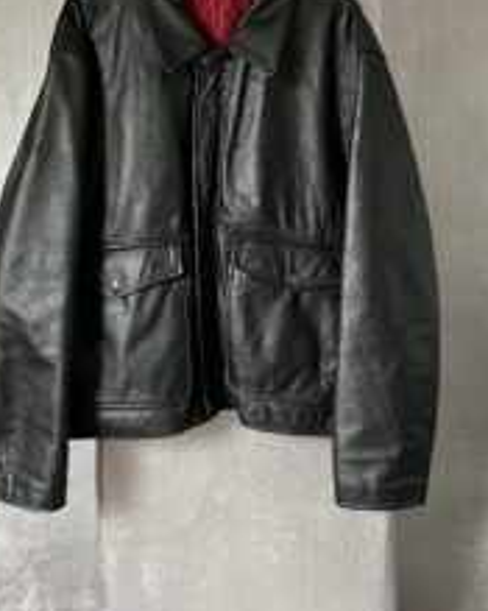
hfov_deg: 36.3
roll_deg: -1.0
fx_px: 741
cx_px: 197
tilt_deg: +0.6
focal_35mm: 41
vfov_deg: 43.6
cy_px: 163
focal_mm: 5.7
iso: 125
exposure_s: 1/93
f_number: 1.5
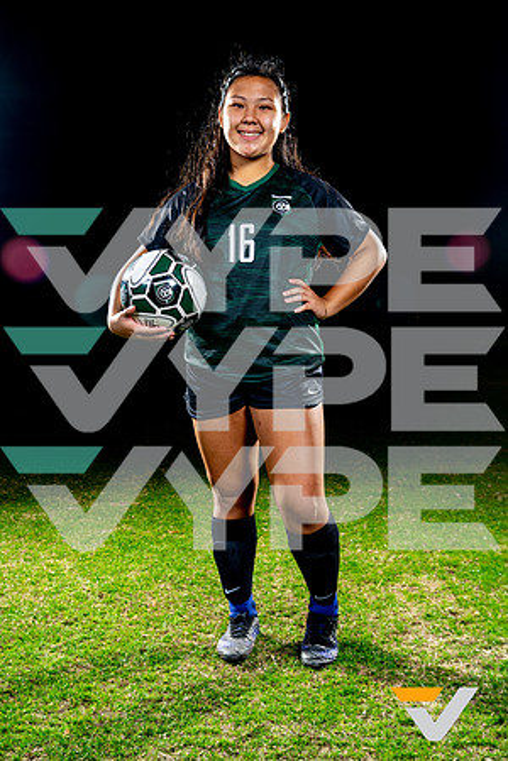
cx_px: 254
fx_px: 804
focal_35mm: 38
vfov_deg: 50.7
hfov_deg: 35.1
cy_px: 380
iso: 100
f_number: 5.6
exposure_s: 1/125
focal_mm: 38
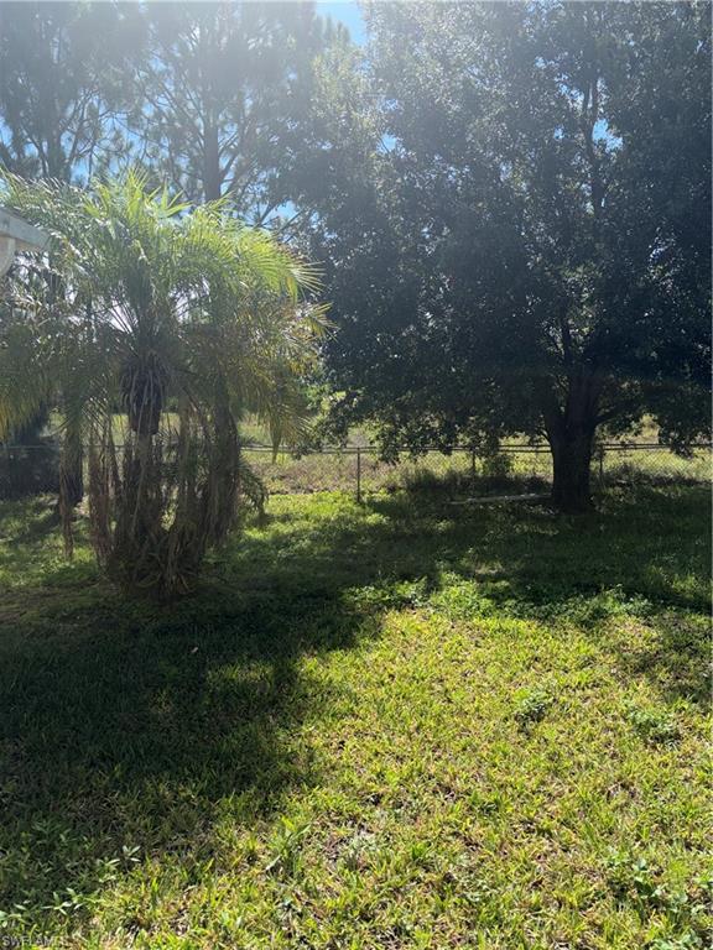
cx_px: 356
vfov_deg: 67.3
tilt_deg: -7.9
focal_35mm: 26
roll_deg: +0.3
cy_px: 475
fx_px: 714
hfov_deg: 53.1
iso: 40
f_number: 1.6
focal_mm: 5.96
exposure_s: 1/1626
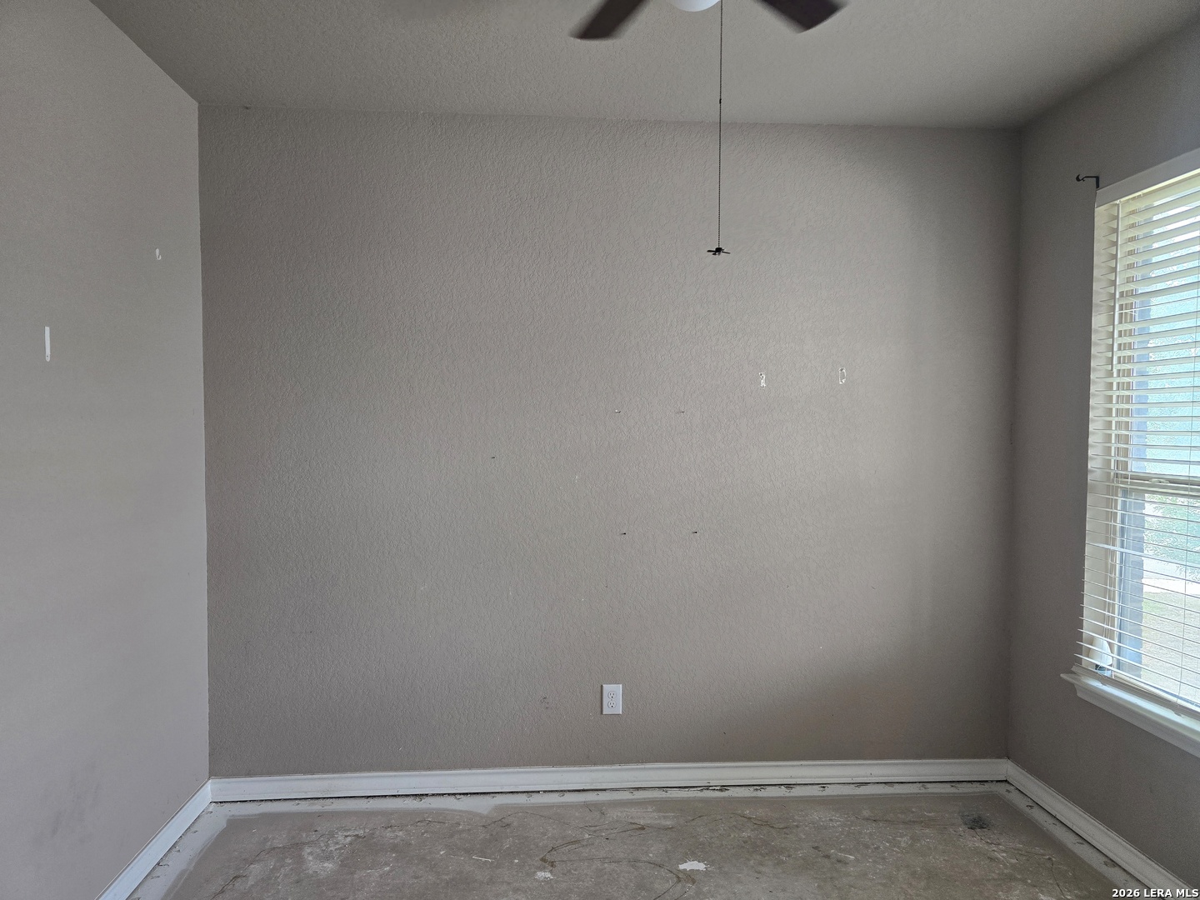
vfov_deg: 58.9
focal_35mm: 23
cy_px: 450
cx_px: 600
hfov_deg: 73.9
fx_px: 797
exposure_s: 1/120
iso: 160
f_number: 1.7
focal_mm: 6.3
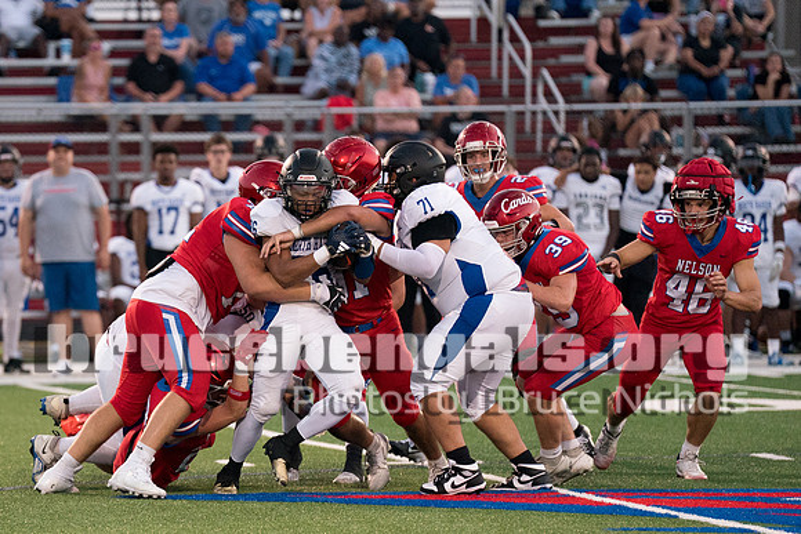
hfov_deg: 6.5
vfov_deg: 4.4
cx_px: 178
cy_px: 325
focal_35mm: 316
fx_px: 7035
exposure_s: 1/2000
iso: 5000
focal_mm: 200
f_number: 2.8
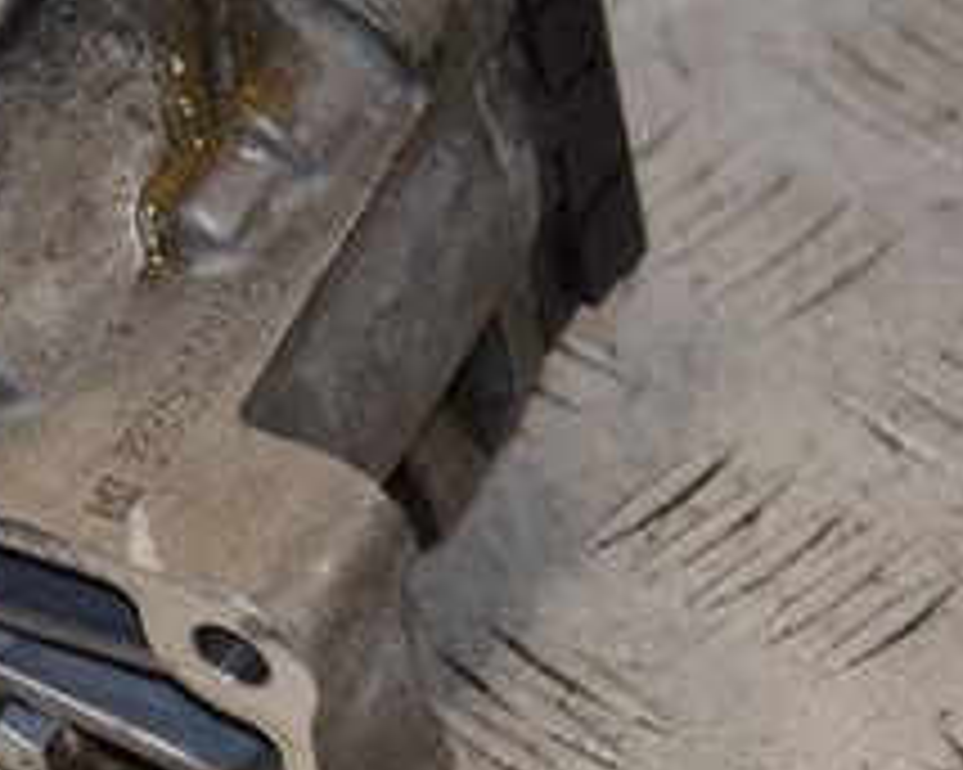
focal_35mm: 358
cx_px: -104
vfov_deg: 4.3
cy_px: 162
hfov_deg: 5.4
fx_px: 10210
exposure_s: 1/200
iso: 800
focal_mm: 85
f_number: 5.6
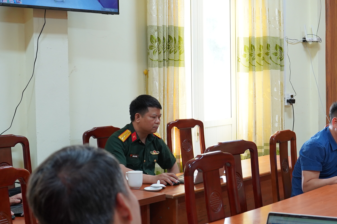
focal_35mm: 69
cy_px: 100
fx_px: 646
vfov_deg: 19.7
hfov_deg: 28.0
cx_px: 311
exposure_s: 1/160
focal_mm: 28
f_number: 4
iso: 800
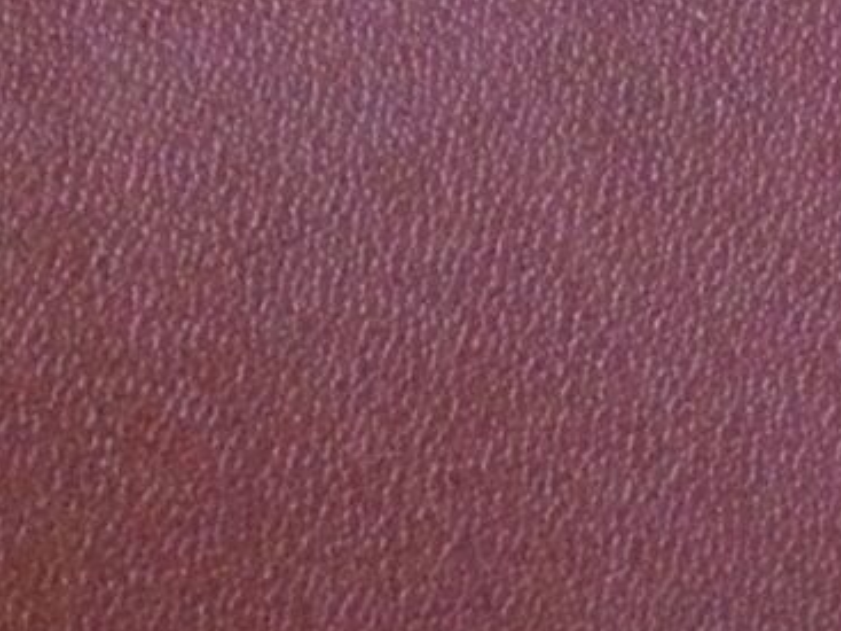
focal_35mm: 129
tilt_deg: -47.5
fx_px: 3133
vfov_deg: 10.9
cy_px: 1065
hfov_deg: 13.8
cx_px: 1462
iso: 800
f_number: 2.2
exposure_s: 1/17
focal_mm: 4.15
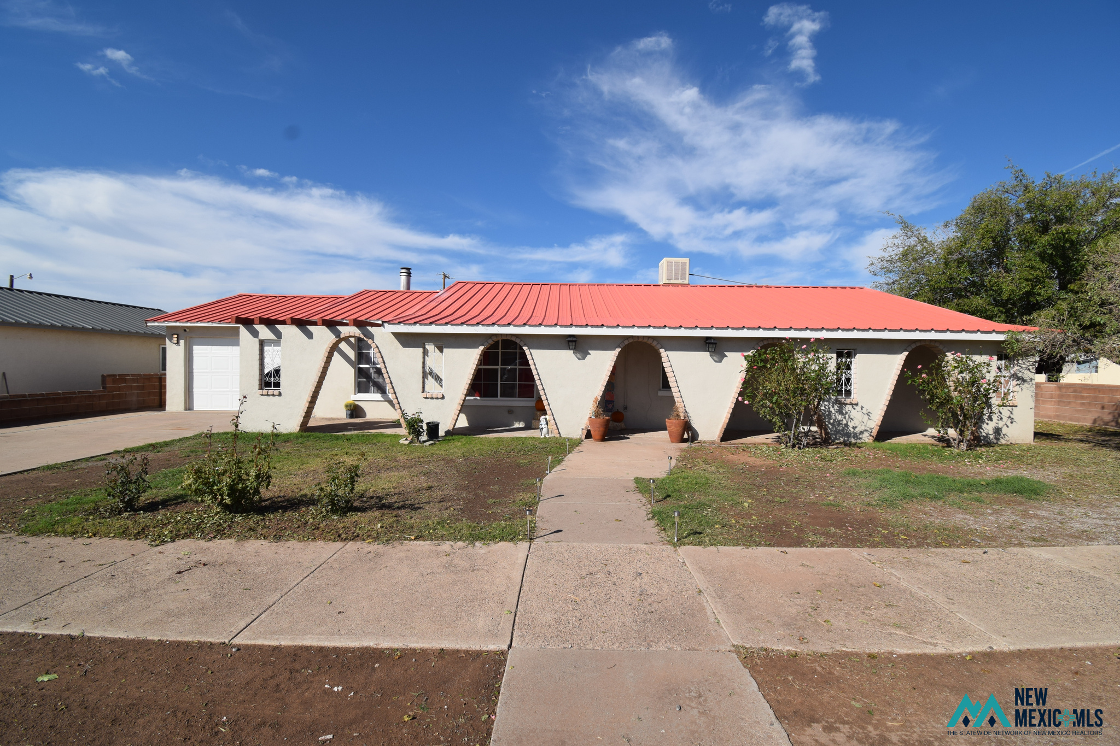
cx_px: 560
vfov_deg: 77.3
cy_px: 373
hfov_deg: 100.4
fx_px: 467
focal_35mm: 15
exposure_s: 1/500
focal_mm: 10
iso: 200
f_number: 10
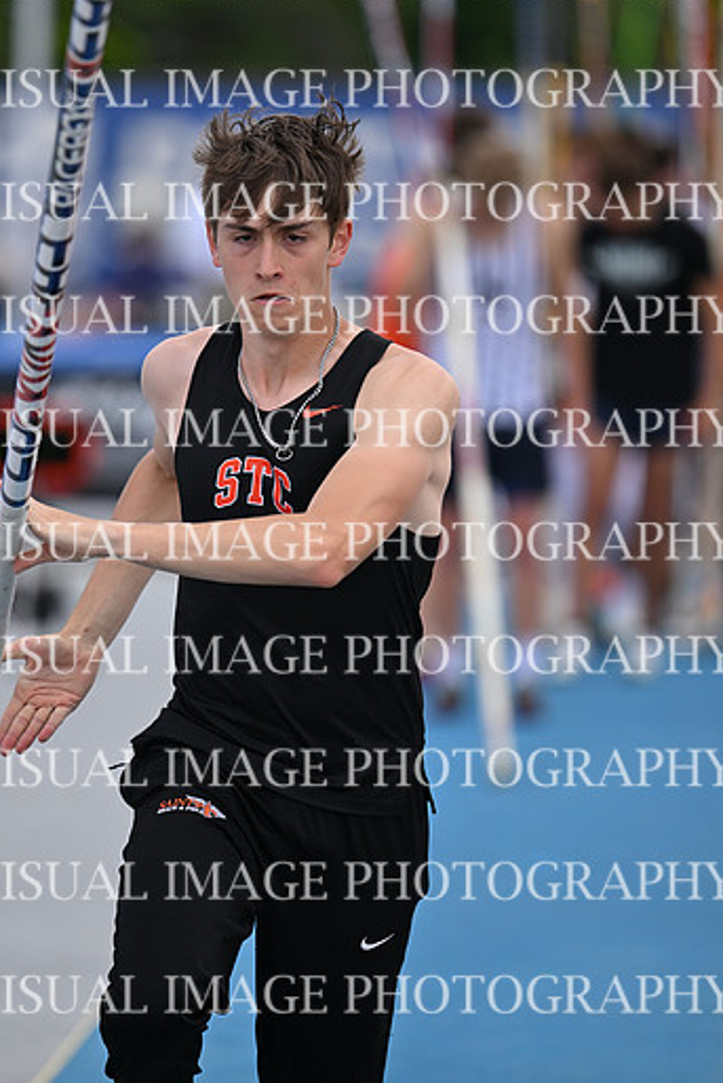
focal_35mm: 451
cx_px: 330
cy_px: 485
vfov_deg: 4.6
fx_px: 13576
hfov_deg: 3.1
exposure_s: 1/2000
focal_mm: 400
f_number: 4.5
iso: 500
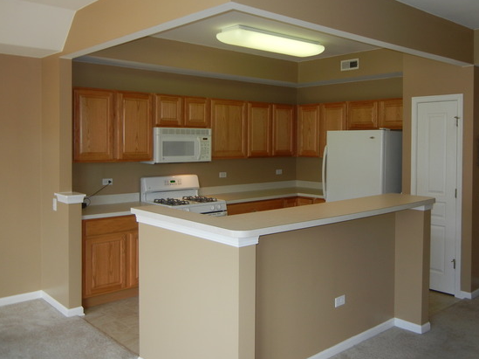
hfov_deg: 52.5
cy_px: 157
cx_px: 274
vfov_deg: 40.6
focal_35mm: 35
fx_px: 484
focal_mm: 5.4
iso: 160
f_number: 3.5
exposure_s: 1/58.7
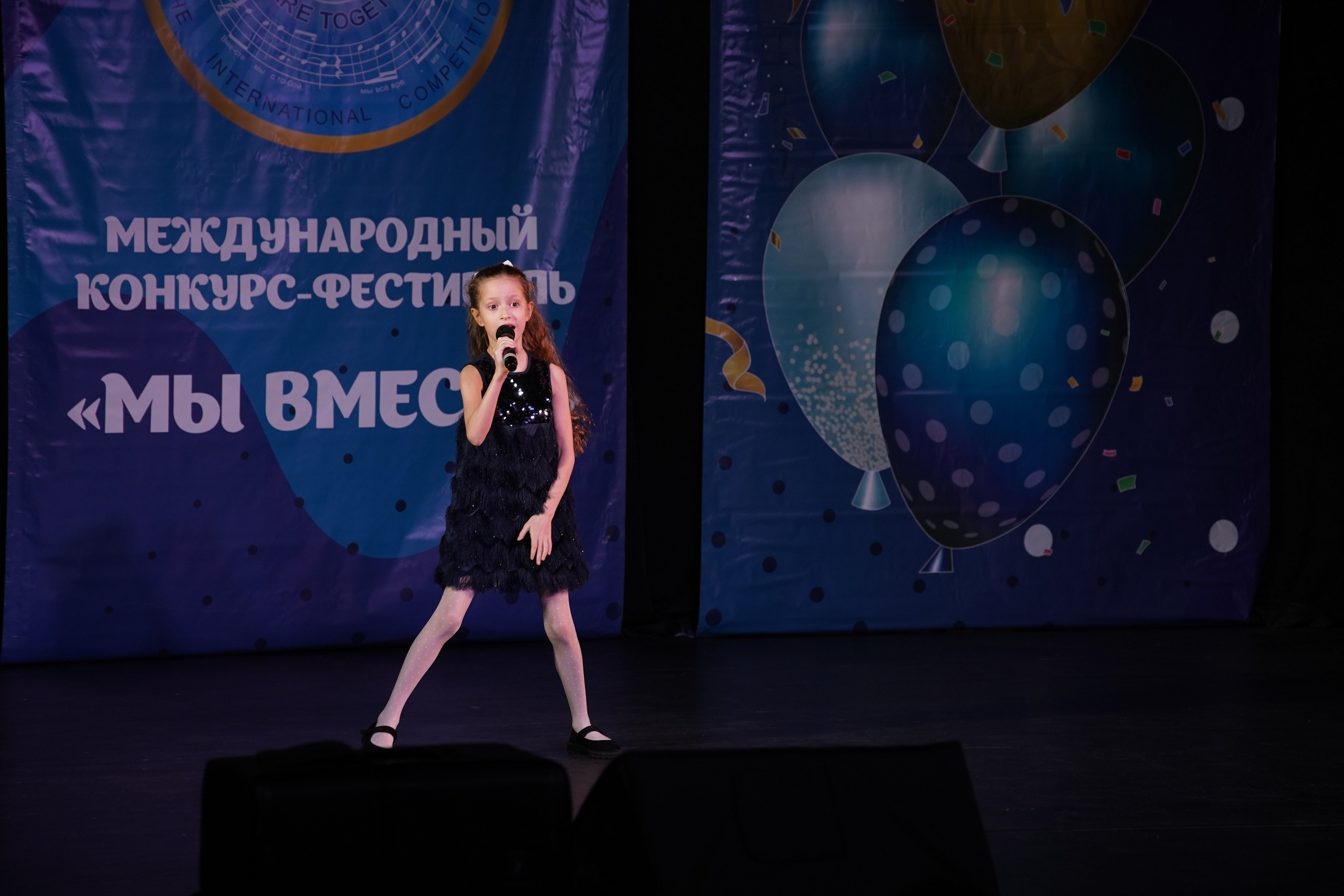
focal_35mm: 139
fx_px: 5189
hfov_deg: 14.8
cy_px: 448
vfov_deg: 9.9
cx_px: 672
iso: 1600
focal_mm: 139
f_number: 4
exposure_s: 1/400
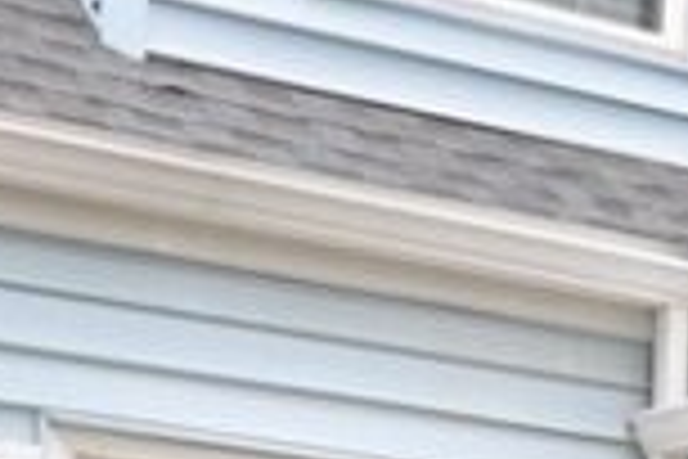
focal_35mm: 155
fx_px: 2971
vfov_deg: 8.6
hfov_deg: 12.6
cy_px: 695
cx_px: 985
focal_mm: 15
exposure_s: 1/60
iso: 200
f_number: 11
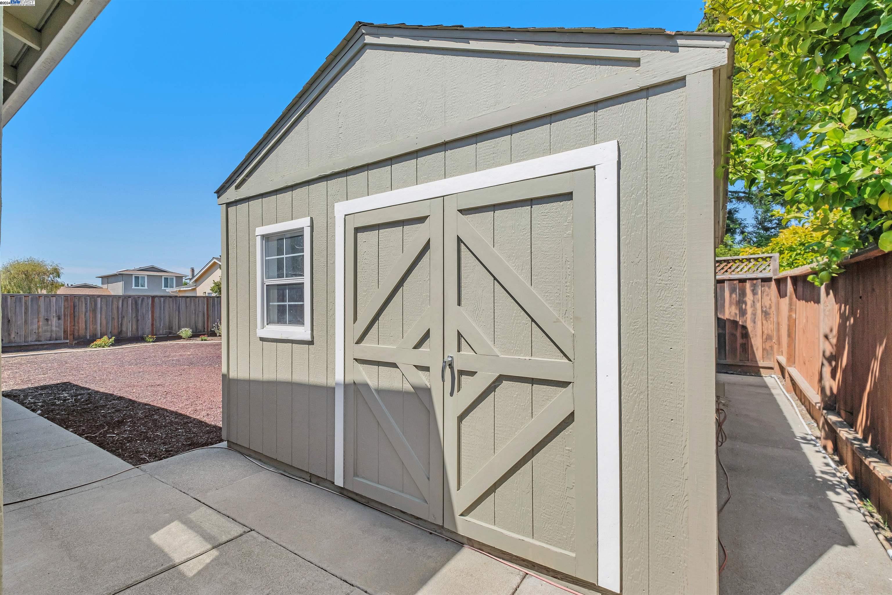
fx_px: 372
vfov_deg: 77.3
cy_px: 298
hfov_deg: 100.4
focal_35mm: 15
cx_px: 446
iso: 160
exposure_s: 1/350
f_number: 8
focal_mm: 10
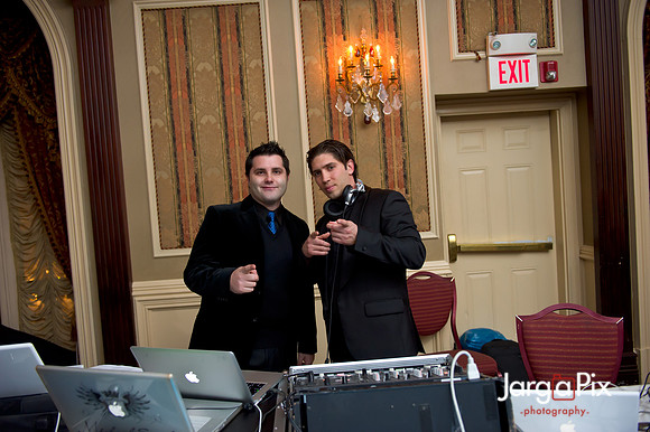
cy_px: 216
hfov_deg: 63.7
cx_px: 325
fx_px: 523
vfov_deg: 44.9
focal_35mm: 29
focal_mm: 29
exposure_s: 1/100
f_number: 3.2
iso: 1600
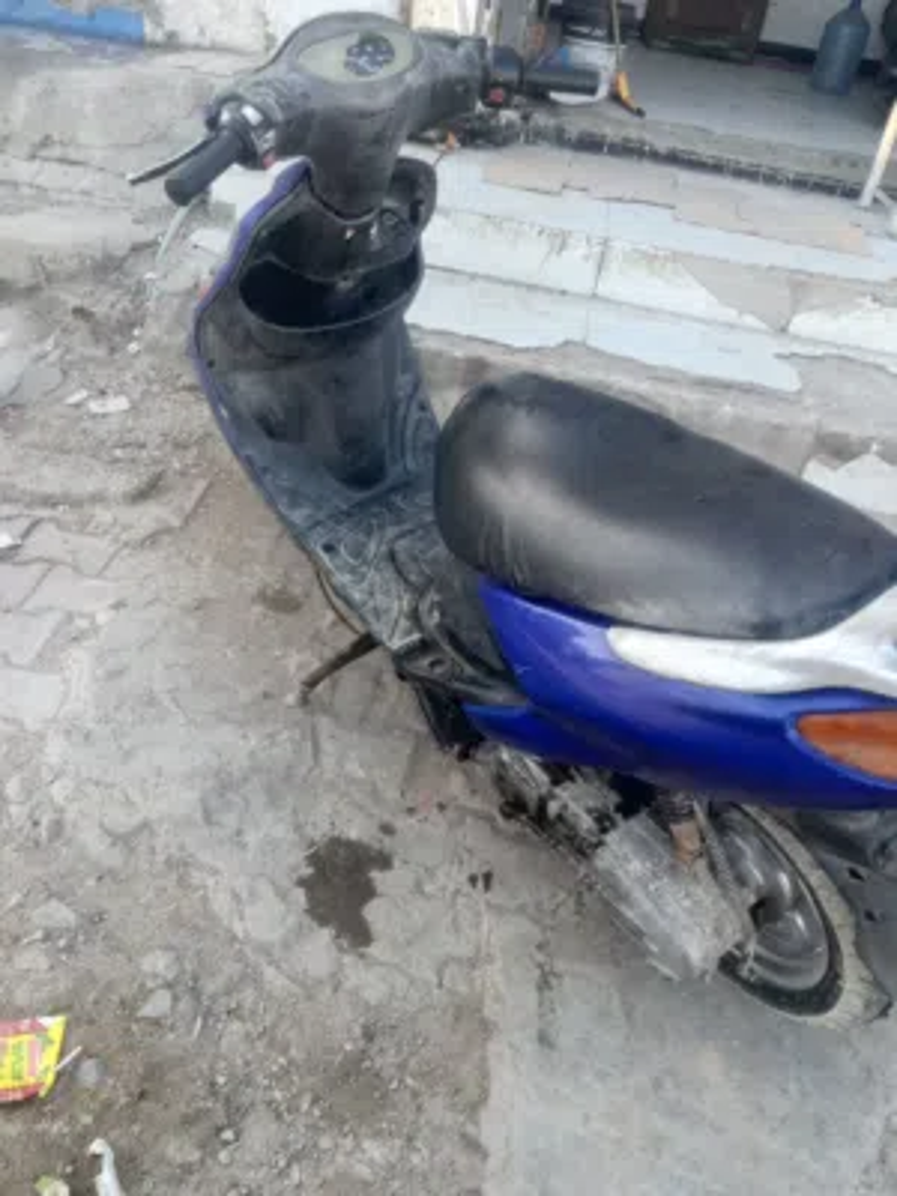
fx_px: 933
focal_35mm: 27
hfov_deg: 51.4
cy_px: 598
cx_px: 448
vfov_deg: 65.3
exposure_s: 1/120
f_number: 1.6
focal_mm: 4.19
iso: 141
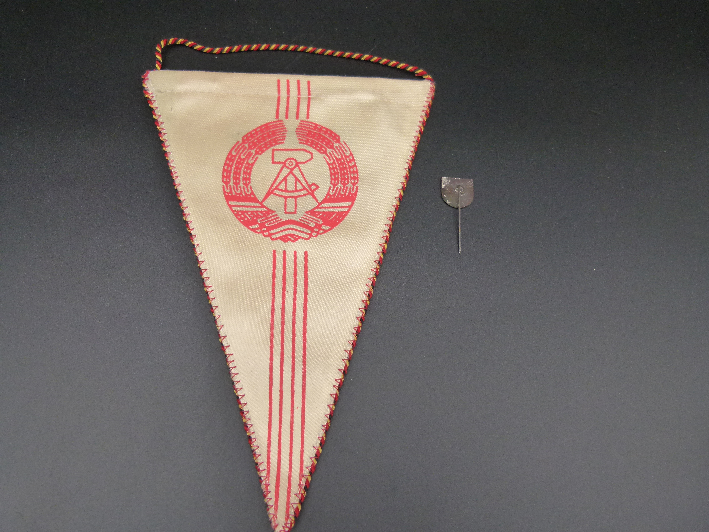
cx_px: 354
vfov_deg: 54.9
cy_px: 266
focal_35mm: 25
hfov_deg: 69.4
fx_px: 512
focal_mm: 4.5
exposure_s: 1/80
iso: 160
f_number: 2.8
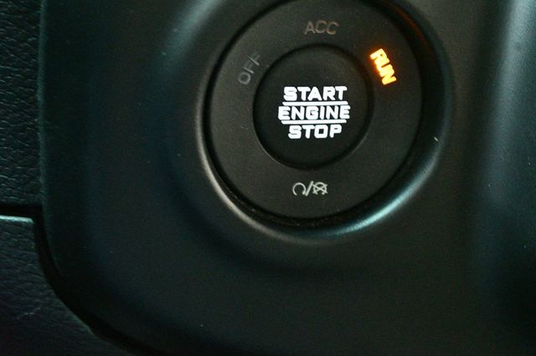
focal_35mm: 82
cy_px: 178
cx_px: 268
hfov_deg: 24.8
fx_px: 1220
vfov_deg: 16.6
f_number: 5.6
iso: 12800
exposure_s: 1/4
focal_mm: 55
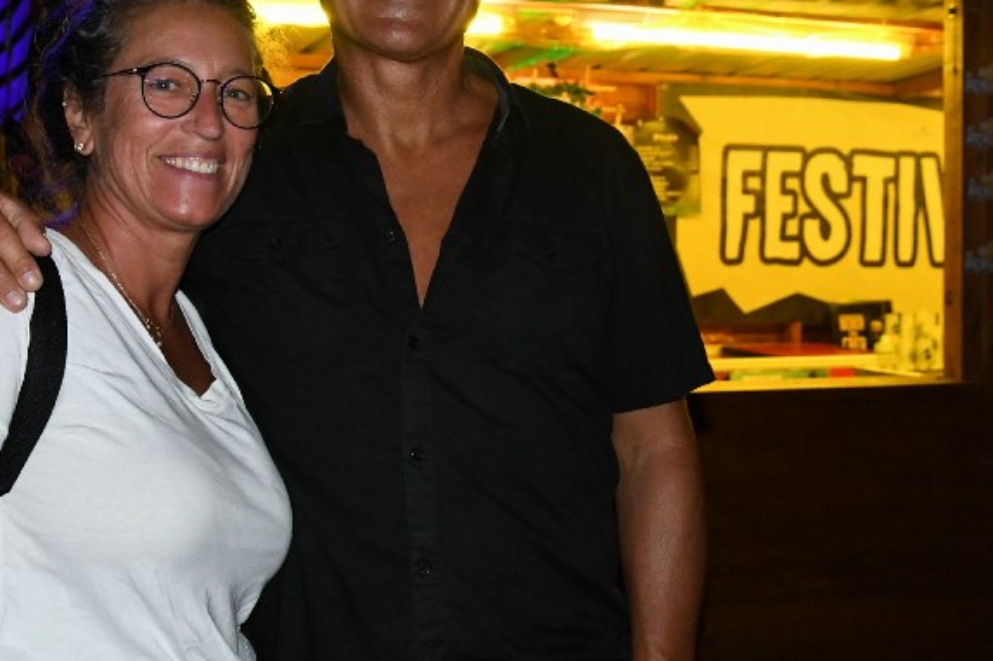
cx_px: 573
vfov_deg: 20.5
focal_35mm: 66
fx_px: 1819
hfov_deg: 30.5
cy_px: 216
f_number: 5
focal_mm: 25
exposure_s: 1/60
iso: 3200
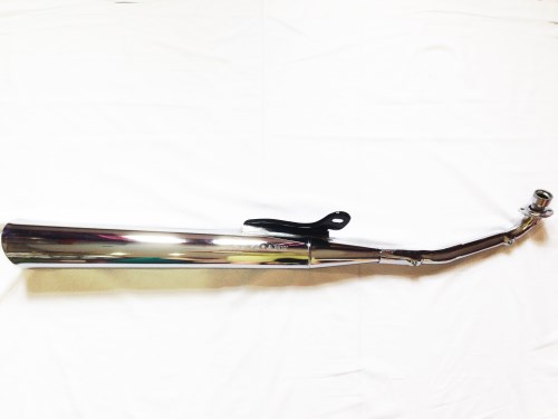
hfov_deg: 55.4
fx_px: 532
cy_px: 210
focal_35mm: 33
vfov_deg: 42.9
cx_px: 279
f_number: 2.4
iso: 64
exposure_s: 1/30
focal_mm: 4.12
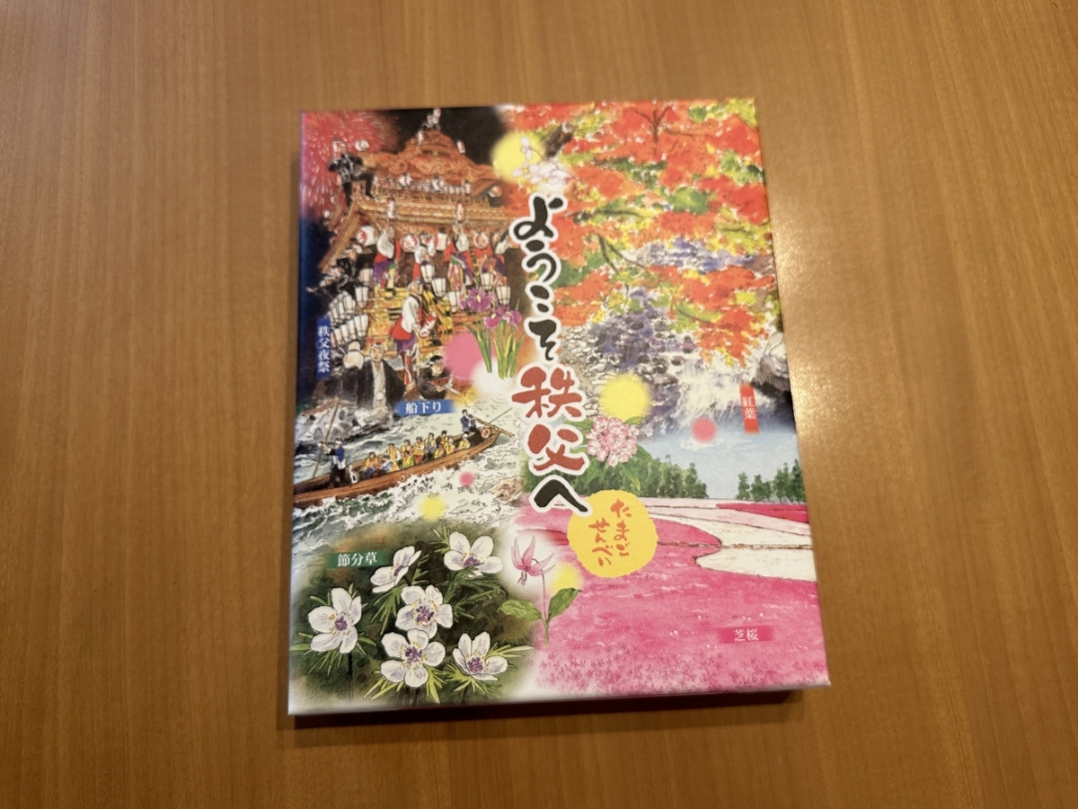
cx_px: 539
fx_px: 747
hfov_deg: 71.6
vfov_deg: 56.8
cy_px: 404
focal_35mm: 24
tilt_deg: -77.0
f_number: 1.78
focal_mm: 6.86
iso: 160
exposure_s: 1/100
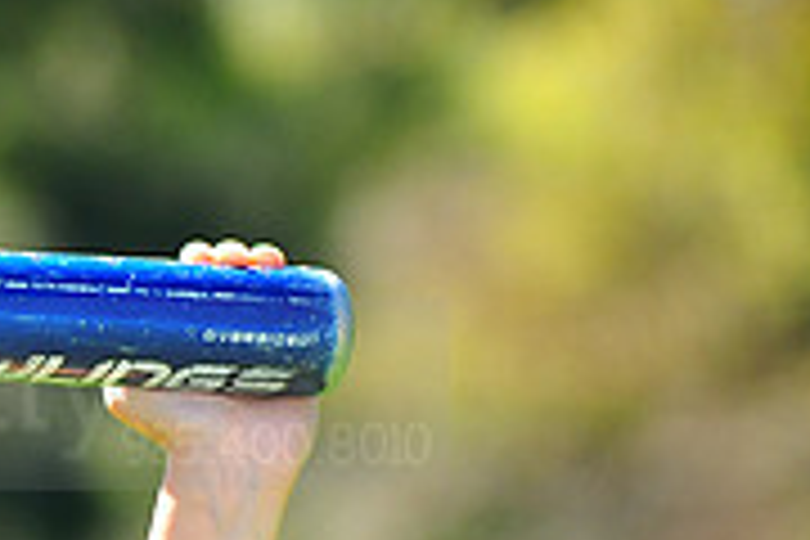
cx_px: -423
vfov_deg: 2.4
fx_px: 13071
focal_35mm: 581
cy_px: 356
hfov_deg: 3.5
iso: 200
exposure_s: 1/400
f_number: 4.5
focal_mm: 180
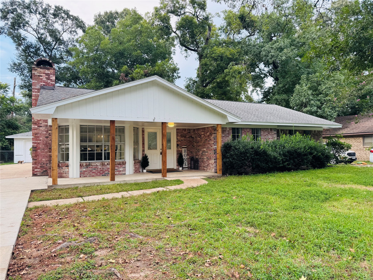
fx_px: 259
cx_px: 186
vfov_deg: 56.8
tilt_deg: +1.1
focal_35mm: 24
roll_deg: +0.7
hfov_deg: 71.6
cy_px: 140
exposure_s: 1/151
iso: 100
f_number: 1.78
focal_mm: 6.76
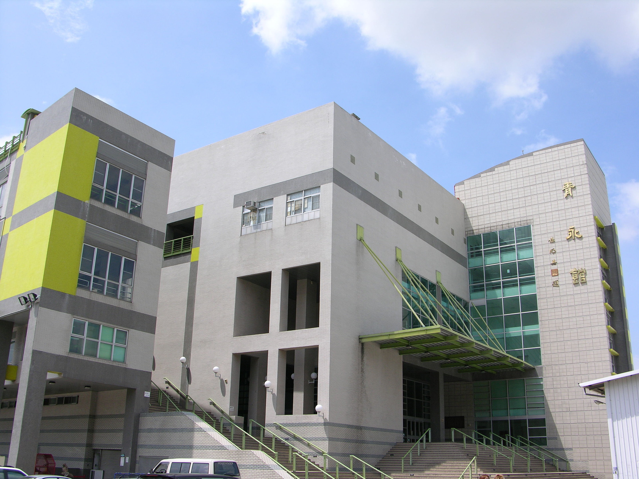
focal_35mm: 35
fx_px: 646
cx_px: 320
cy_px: 240
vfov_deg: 40.7
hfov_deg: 52.6
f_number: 6.3
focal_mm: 8.9
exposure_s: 1/206
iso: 50
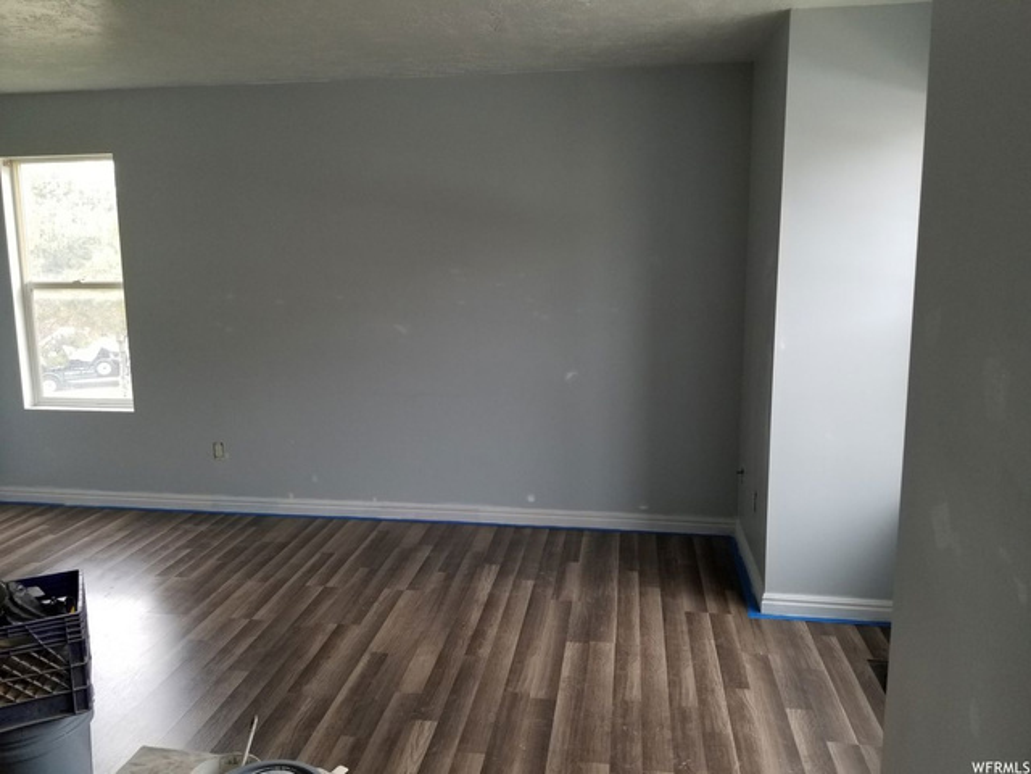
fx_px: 774
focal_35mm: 26
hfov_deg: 67.3
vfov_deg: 53.1
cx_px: 516
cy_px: 387
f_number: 1.7
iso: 100
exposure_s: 1/120
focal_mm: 4.25
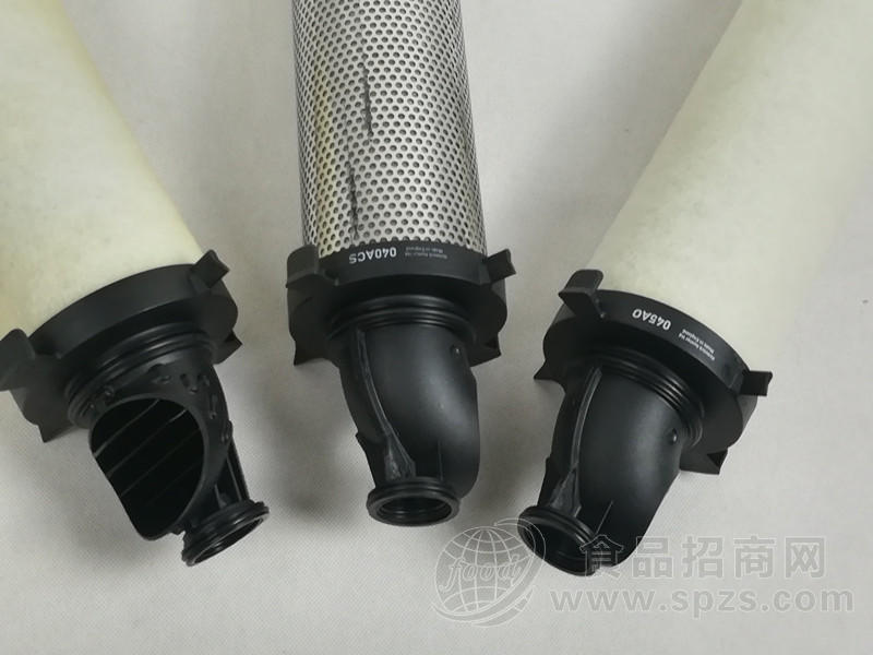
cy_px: 328
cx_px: 436
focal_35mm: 50
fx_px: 1261
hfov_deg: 38.2
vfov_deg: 29.1
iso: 200
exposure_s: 1/33.3
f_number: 2.2
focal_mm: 3.83
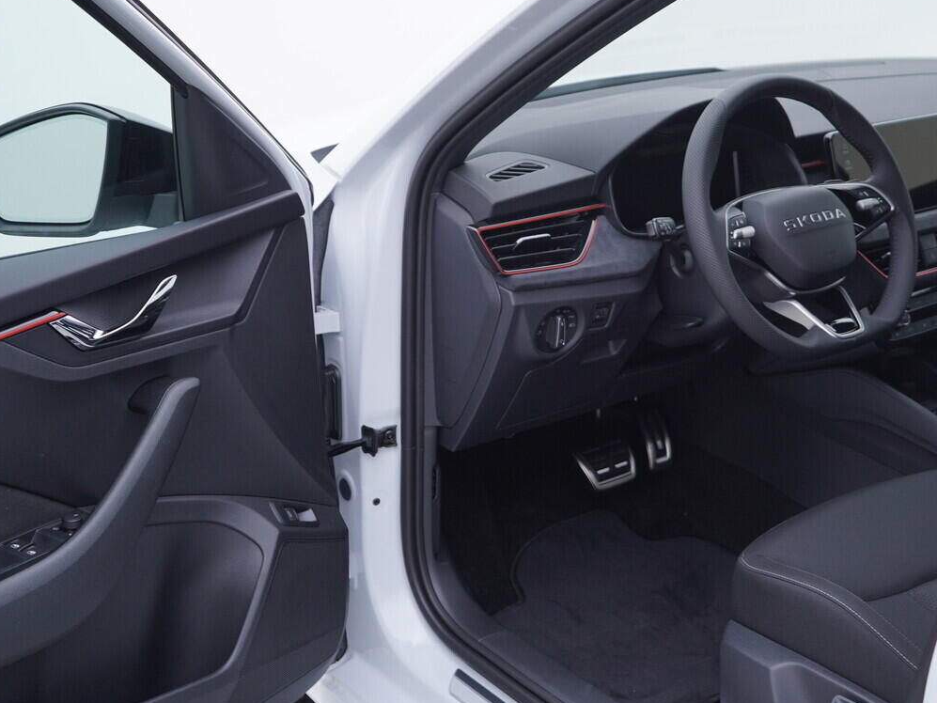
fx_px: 1354
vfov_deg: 29.1
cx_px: 576
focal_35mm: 50
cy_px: 302
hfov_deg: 38.0
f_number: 3.2
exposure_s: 1/50
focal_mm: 24
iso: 125
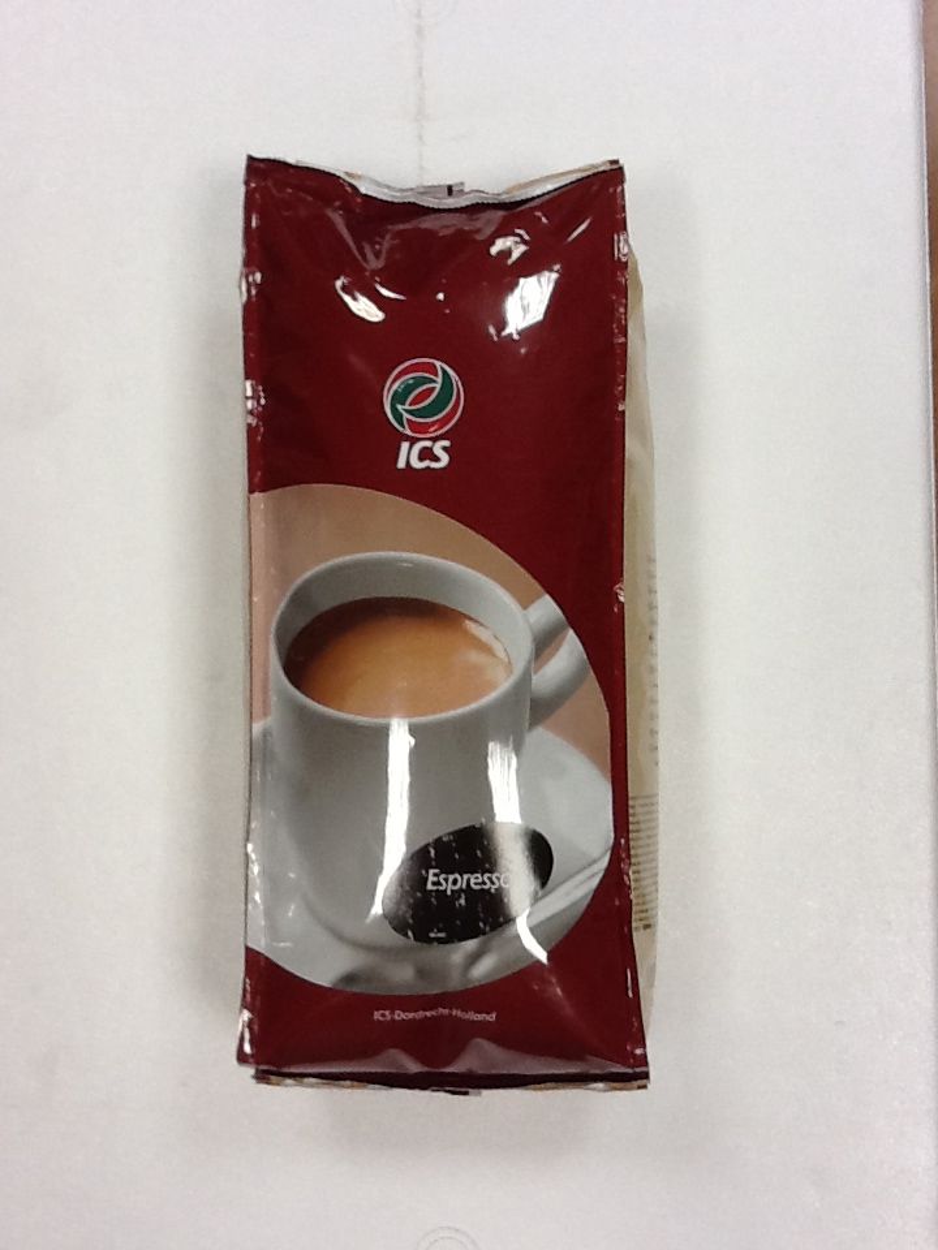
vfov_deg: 56.8
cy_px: 625
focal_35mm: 32
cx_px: 469
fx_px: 1156
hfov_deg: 44.2
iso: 80
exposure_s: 1/33
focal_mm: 2.03
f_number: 2.4
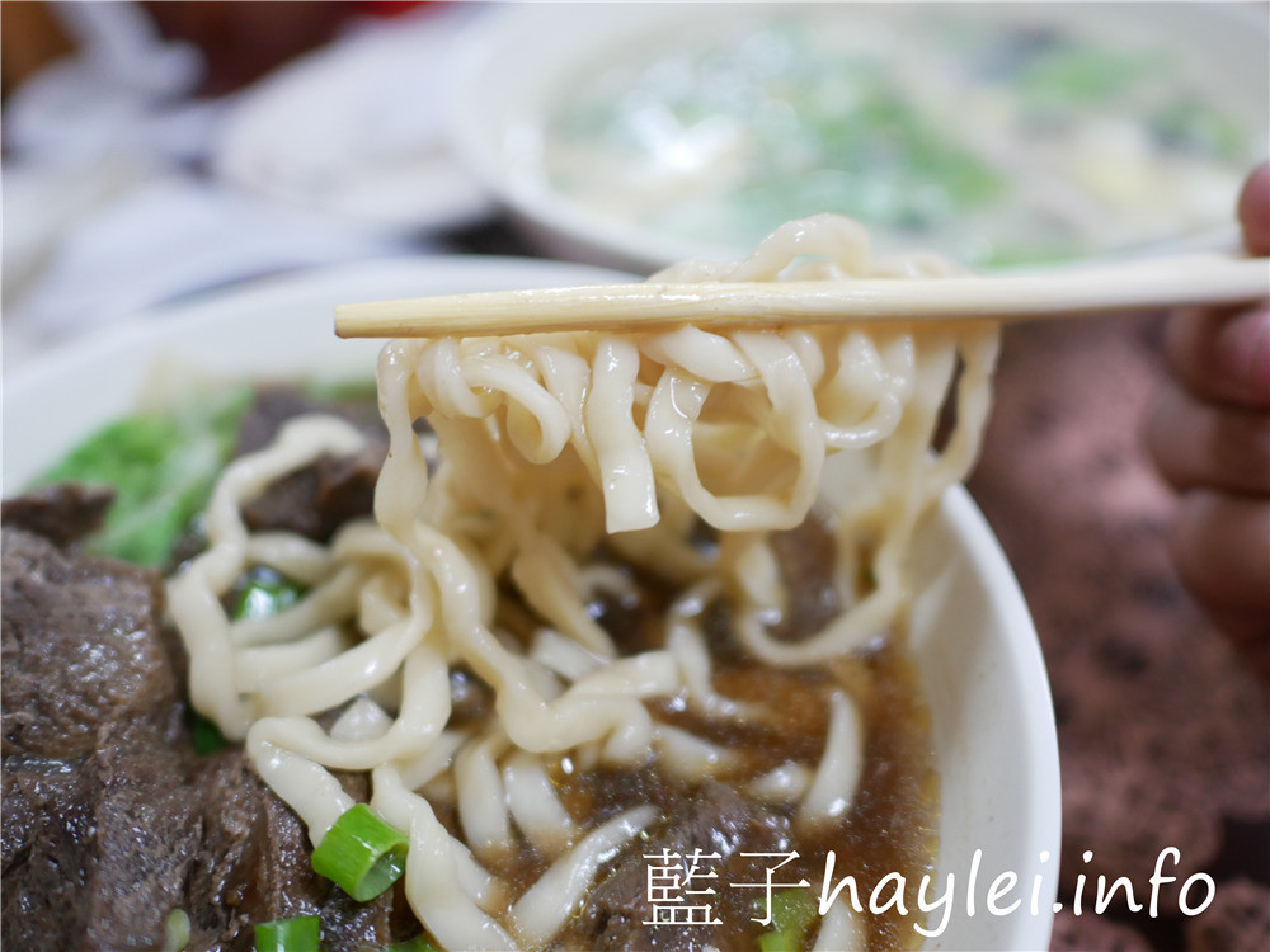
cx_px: 635
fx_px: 1101
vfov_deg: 46.8
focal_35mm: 30
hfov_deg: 60.0
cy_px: 476
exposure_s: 1/60
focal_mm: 15
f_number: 1.7
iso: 500
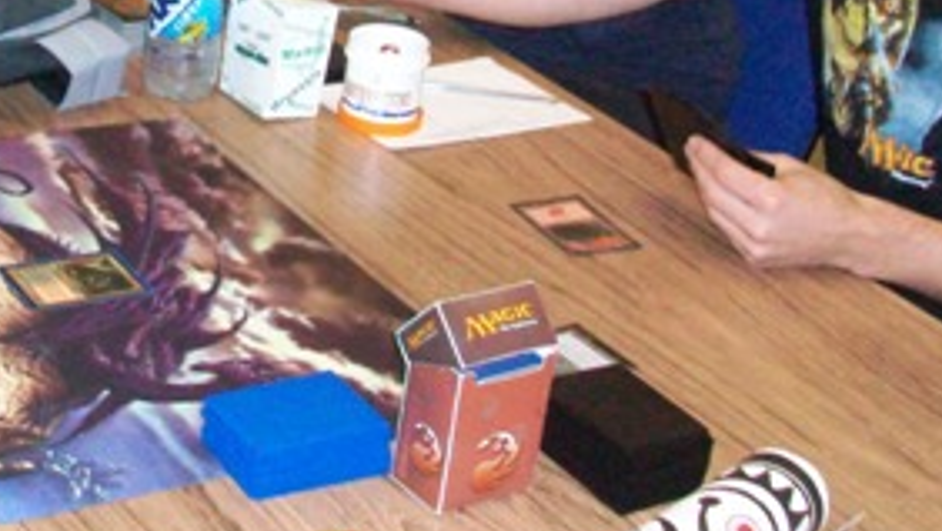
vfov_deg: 14.8
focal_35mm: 79
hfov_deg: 26.3
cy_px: -117
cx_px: 167
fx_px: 1974
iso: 400
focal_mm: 5.7
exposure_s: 1/125
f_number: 2.8
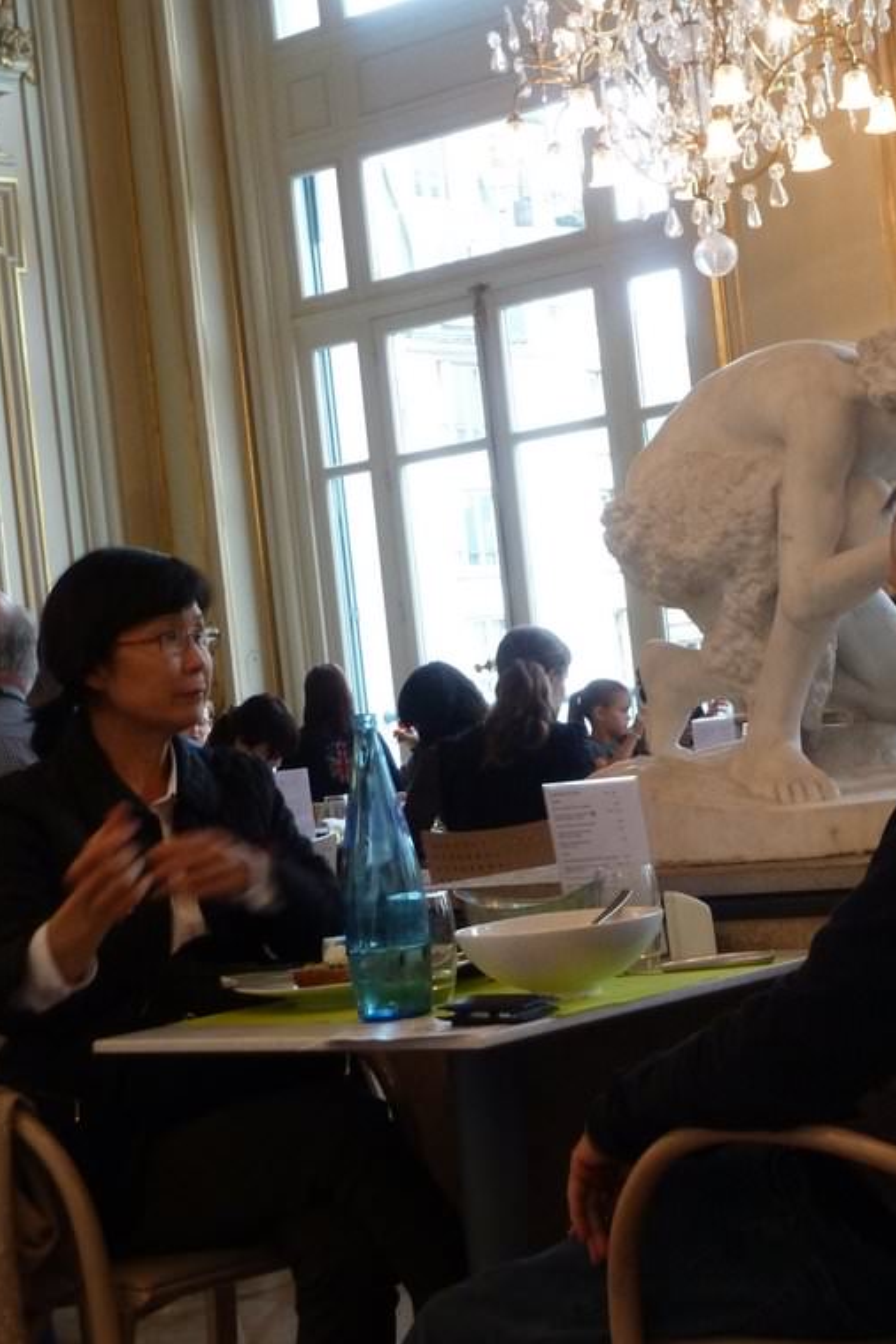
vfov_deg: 27.7
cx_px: 811
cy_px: 678
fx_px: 2725
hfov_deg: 18.4
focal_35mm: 73
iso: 320
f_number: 3.8
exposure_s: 1/40
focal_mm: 8.5
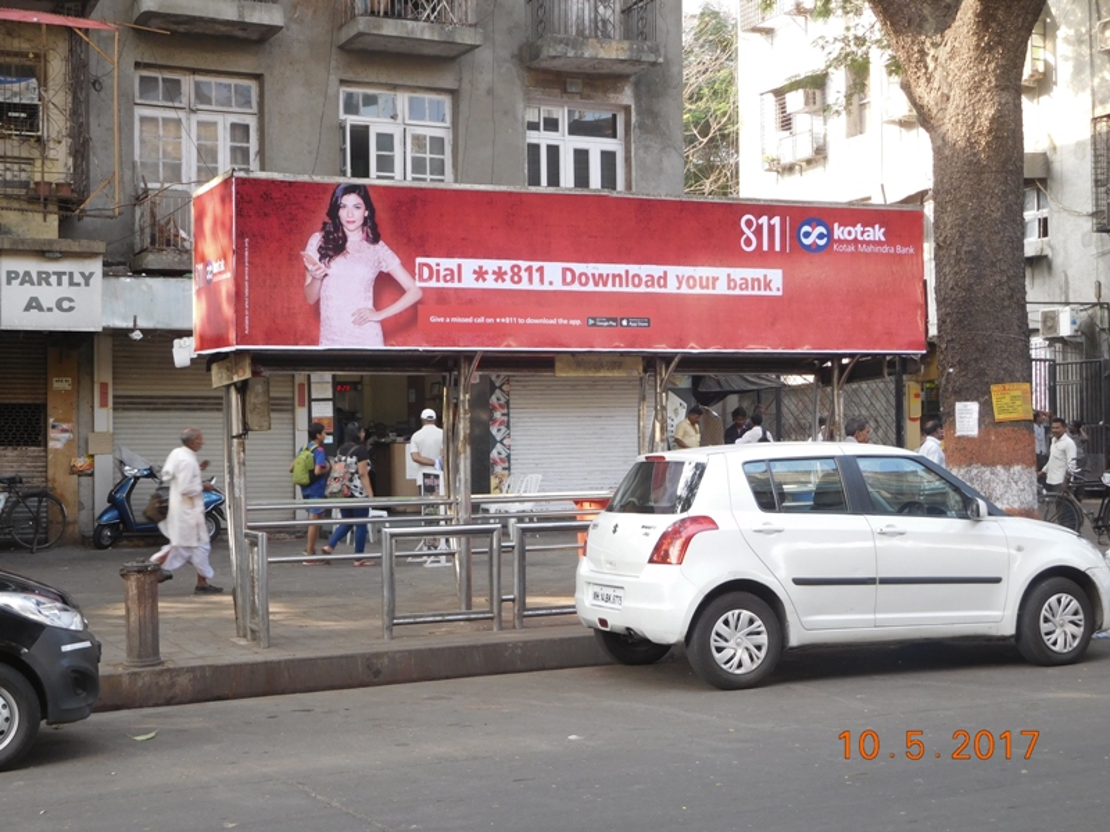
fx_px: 1603
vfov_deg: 29.1
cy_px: 416
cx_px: 555
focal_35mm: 50
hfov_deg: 38.2
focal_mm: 8.9
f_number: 4.1
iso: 125
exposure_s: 1/50
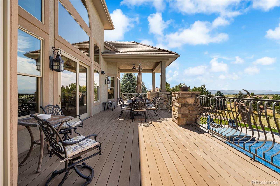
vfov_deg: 73.7
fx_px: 124
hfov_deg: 96.7
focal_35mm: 16
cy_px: 93
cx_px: 140
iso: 800
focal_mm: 16
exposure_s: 1/320
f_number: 8
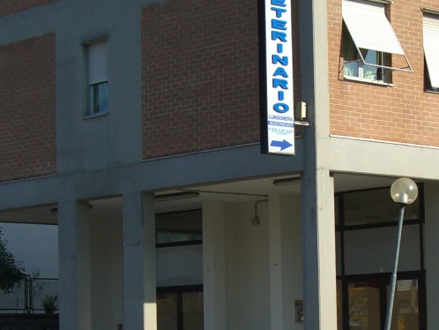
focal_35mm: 122
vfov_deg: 12.1
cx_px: 286
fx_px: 1548
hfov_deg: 16.1
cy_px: 289
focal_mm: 7.9
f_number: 5.6
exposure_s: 1/320
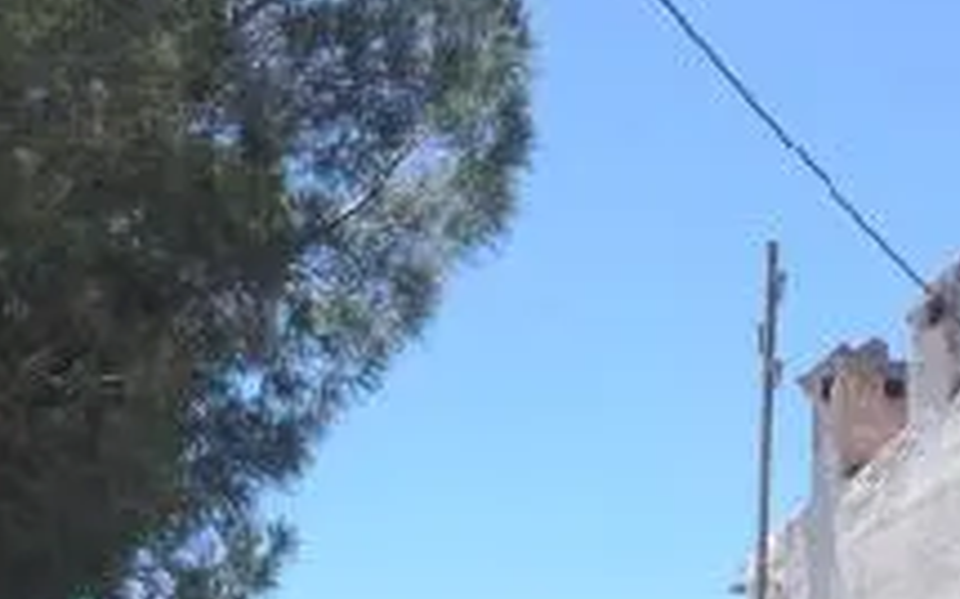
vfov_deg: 8.9
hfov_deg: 15.1
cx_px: 603
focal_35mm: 138
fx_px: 3608
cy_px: 1265
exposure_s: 1/1453
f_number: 2.4
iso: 50
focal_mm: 4.28
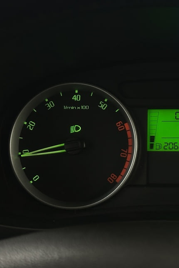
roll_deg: +0.0
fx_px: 522
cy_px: 131
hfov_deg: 19.0
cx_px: 174
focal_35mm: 70
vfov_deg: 28.8
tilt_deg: -23.0
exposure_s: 1/50
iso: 250
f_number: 1.78
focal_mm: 6.86
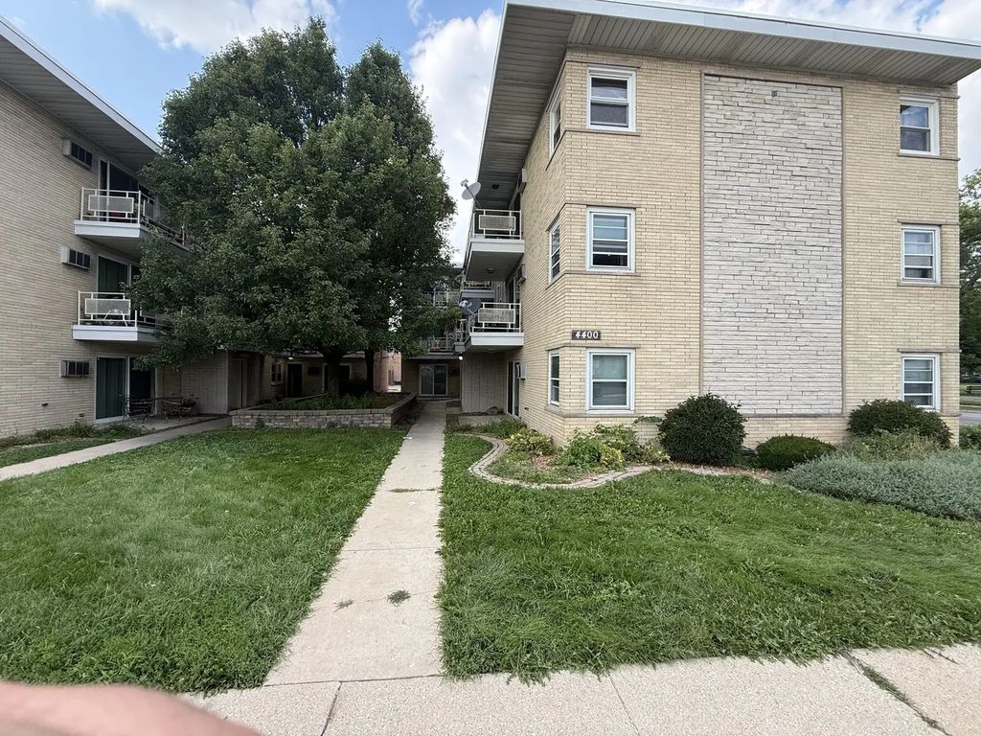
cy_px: 368
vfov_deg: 85.7
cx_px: 490
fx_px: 397
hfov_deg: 102.1
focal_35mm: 14
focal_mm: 2.22
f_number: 2.2
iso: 50
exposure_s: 1/307
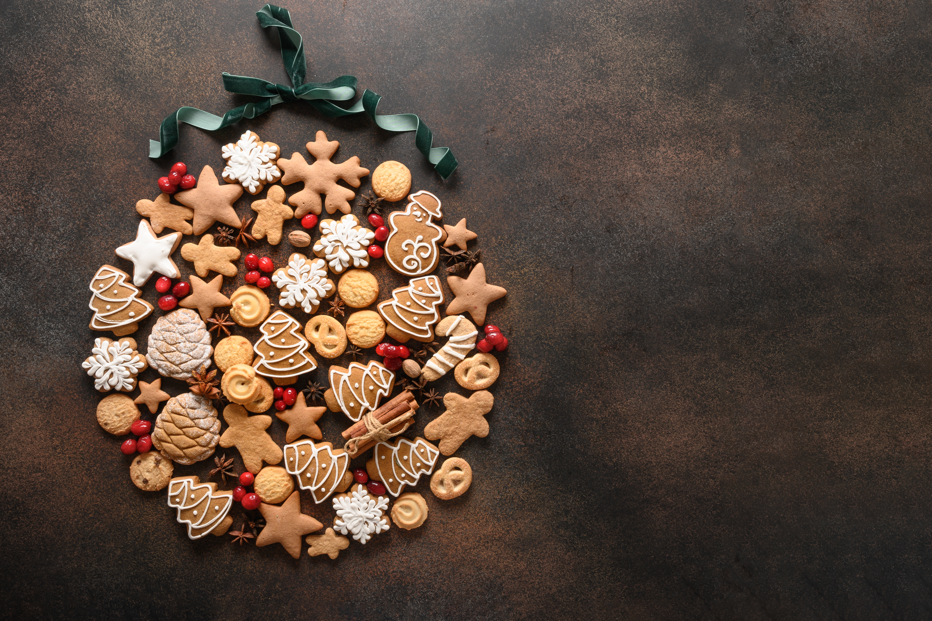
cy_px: 310
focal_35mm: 30
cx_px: 466
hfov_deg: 61.9
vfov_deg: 43.6
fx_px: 777
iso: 100
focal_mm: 20
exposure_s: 1/160
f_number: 11
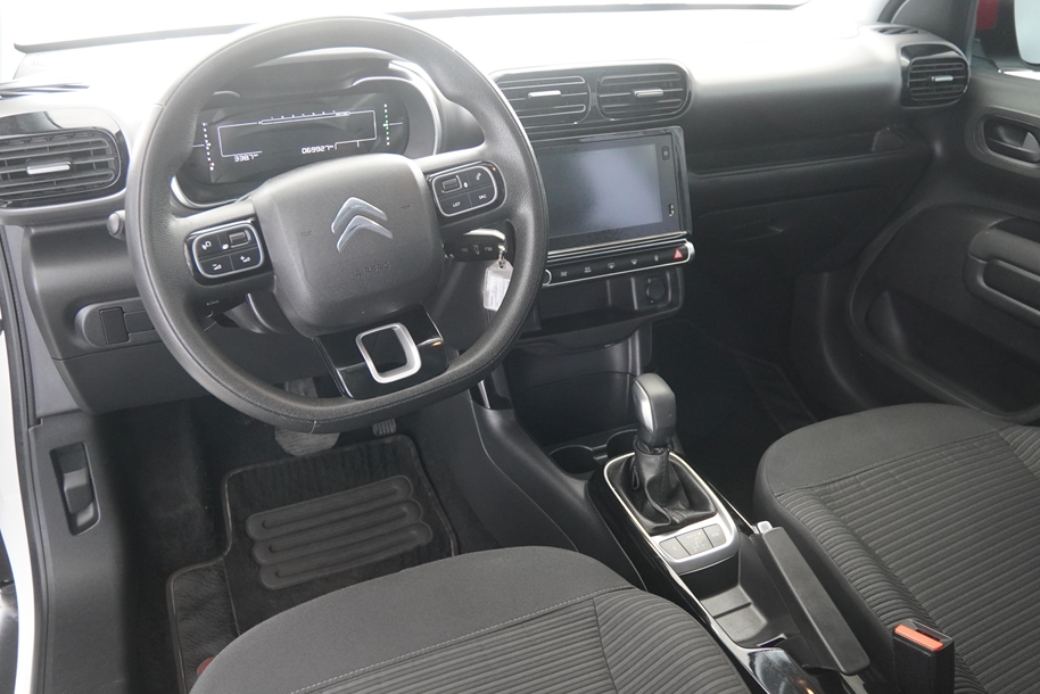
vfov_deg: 45.6
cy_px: 313
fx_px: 825
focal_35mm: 29
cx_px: 530
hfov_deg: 64.4
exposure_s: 1/160
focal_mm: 17
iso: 1600
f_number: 2.8
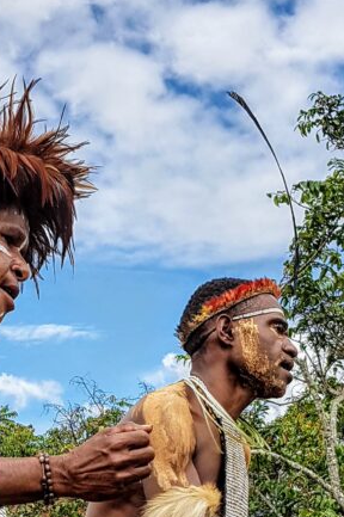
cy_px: 494
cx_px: 192
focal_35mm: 64
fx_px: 919
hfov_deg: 21.2
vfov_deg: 29.7
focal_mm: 4.2
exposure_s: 1/2656
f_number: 1.7
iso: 50
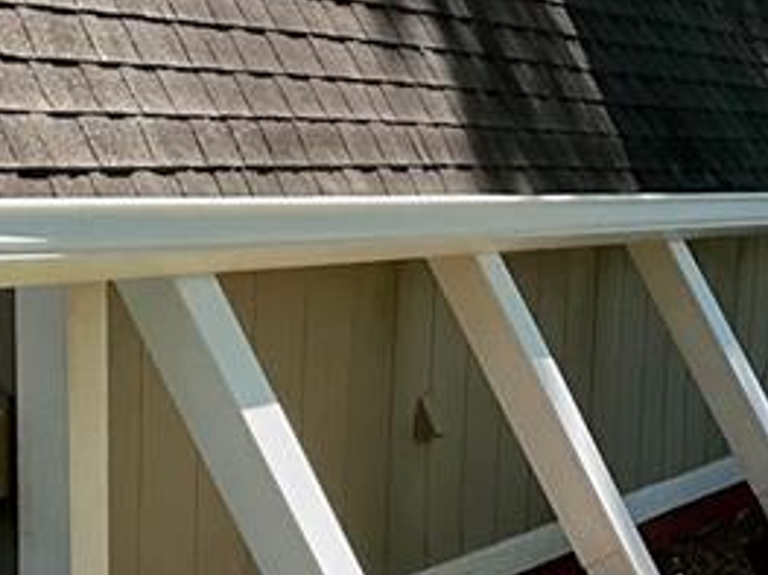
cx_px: 631
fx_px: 2506
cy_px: 485
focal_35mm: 113
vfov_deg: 13.0
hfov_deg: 17.3
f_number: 1.8
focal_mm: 3
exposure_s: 1/719
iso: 25
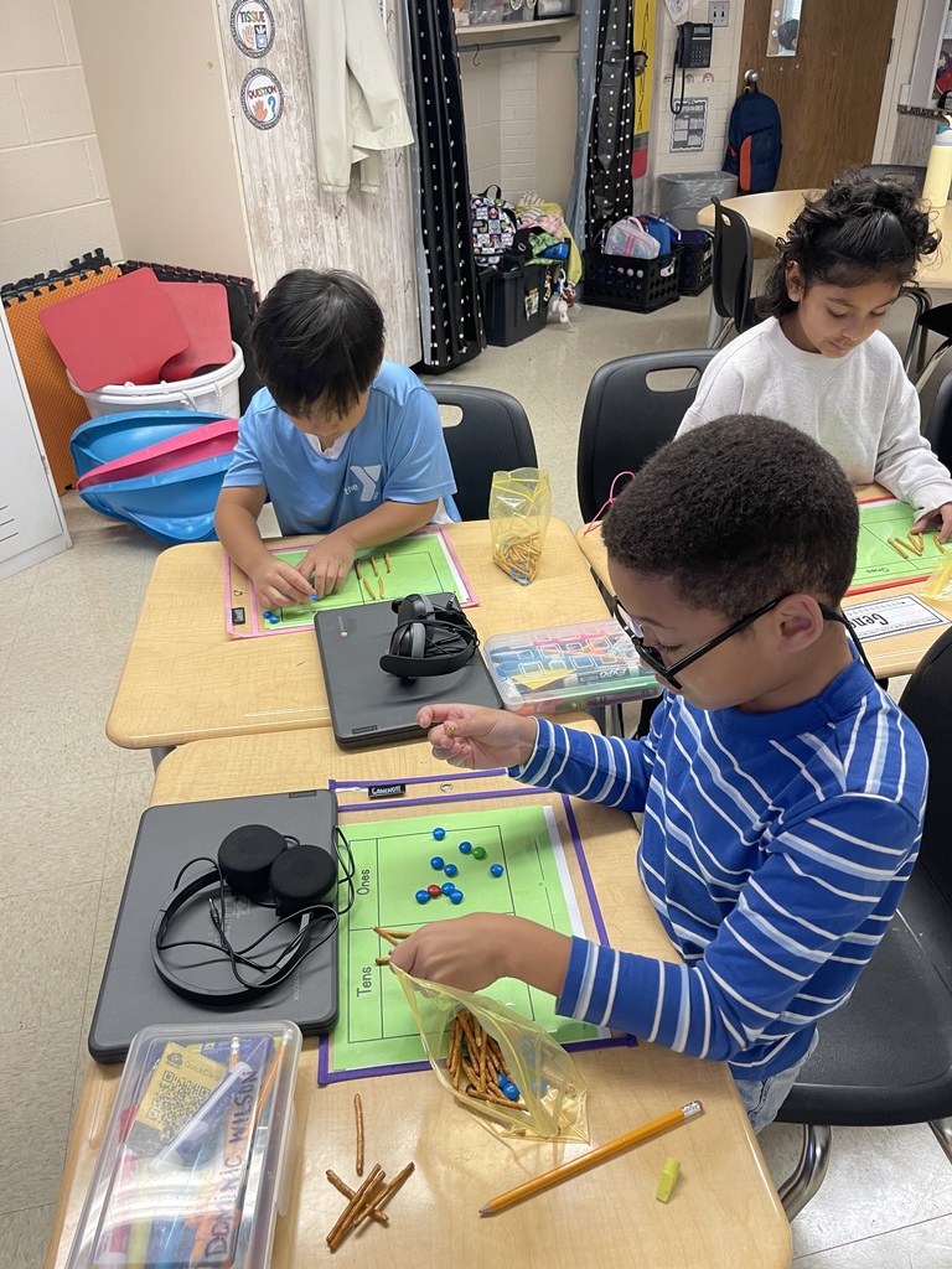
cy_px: 634
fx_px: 917
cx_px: 476
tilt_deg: -34.7
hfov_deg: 54.9
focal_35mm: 25
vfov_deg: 69.4
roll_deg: +1.4
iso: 125
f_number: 1.6
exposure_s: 1/60
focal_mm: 5.1
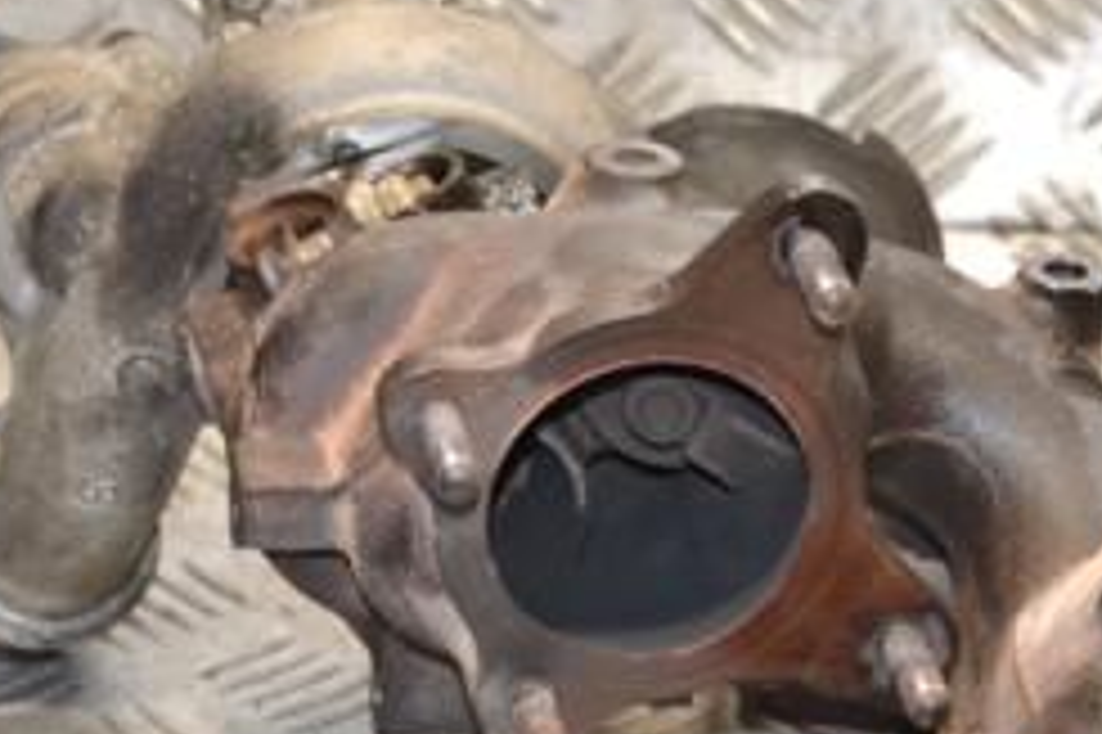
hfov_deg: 11.2
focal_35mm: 184
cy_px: 757
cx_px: 639
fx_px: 5628
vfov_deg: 7.4
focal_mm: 50
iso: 800
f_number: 5.6
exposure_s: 1/200
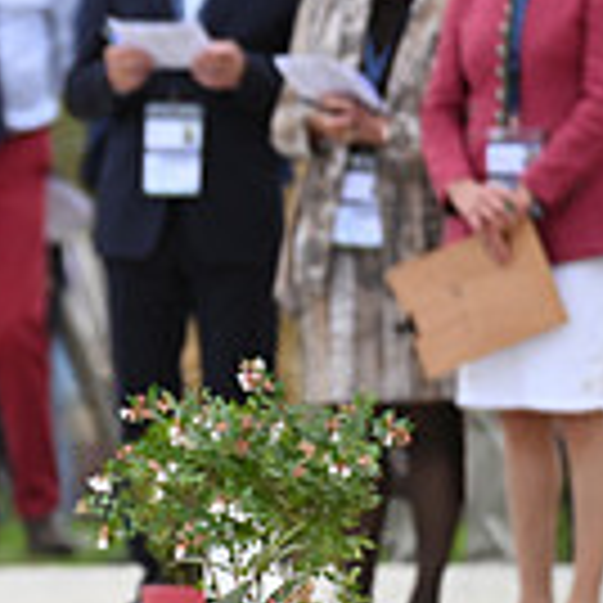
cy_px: 196
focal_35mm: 1474
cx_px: -567
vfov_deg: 1.2
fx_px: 29050
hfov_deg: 1.2
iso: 560
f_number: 5.6
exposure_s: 1/1600
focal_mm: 400
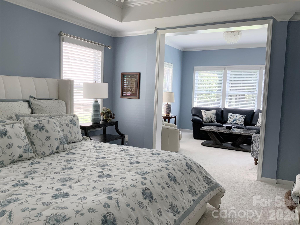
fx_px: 251
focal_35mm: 29
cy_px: 112
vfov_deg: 48.2
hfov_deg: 61.7
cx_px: 150
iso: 40
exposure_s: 1/60
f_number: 1.8
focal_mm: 3
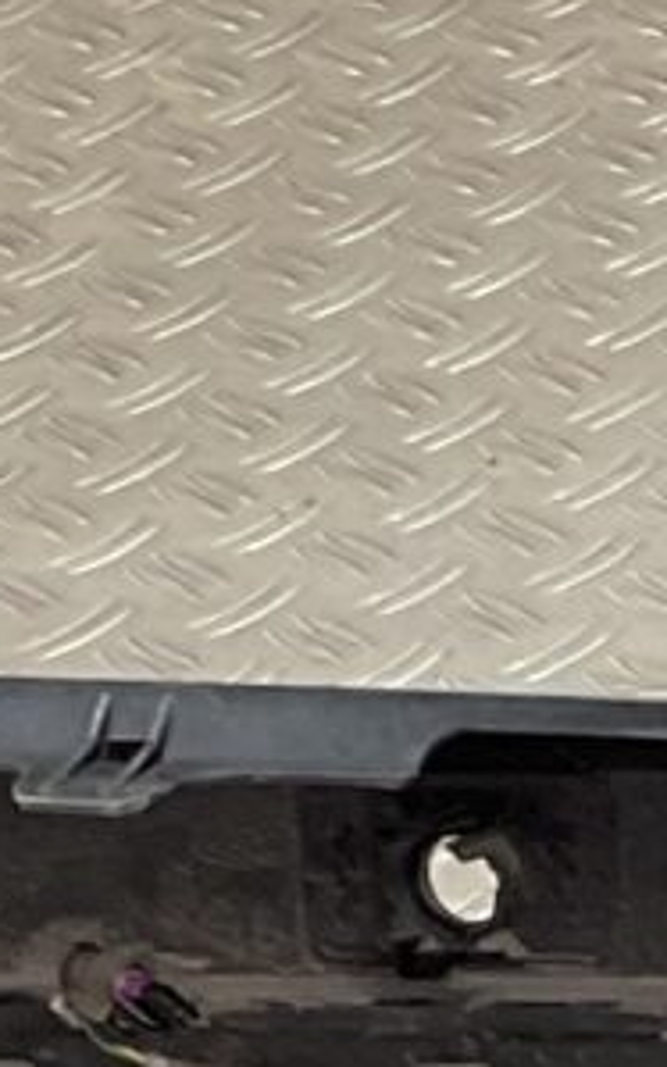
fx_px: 7646
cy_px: 1042
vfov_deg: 7.9
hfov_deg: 4.8
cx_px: 1808
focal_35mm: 263
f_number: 1.8
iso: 32
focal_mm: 3
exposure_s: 1/120
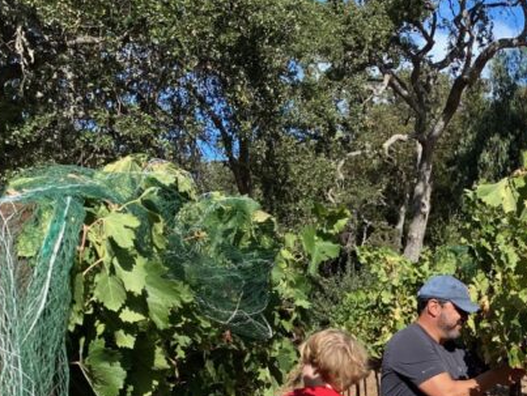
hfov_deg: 27.9
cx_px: 503
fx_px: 1006
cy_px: 392
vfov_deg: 21.5
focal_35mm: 66
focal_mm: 4.25
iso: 32
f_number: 1.8
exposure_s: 1/1484
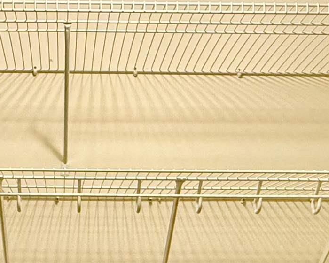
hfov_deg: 30.9
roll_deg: -0.7
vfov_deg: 23.3
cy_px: 312
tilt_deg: +0.4
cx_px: 79
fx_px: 584
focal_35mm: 60
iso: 320
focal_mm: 2.22
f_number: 2.2
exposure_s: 1/120
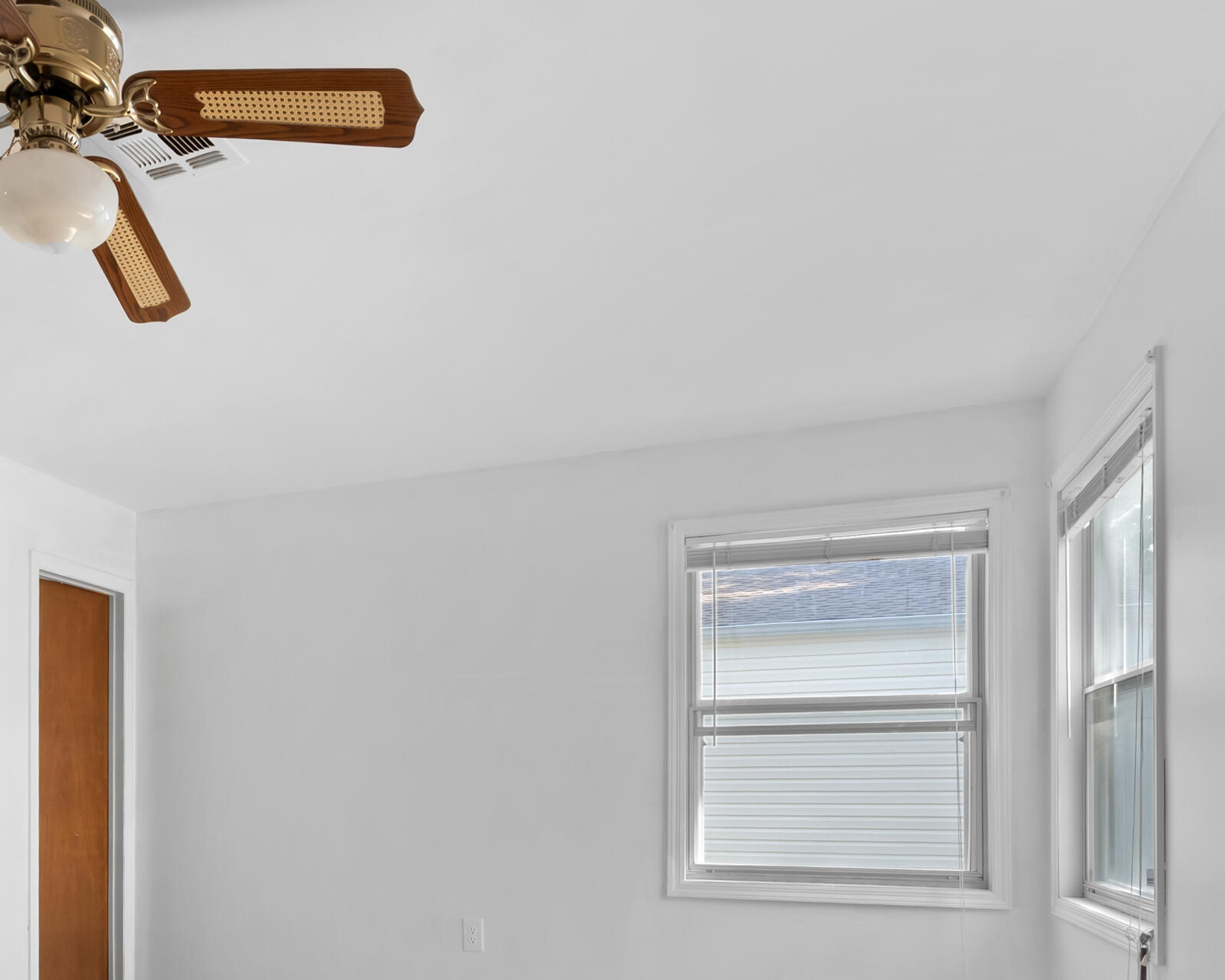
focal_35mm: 28
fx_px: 1015
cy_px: 760
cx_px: 339
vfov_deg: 49.1
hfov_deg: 59.6
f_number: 9
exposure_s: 1/5
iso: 250
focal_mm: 16
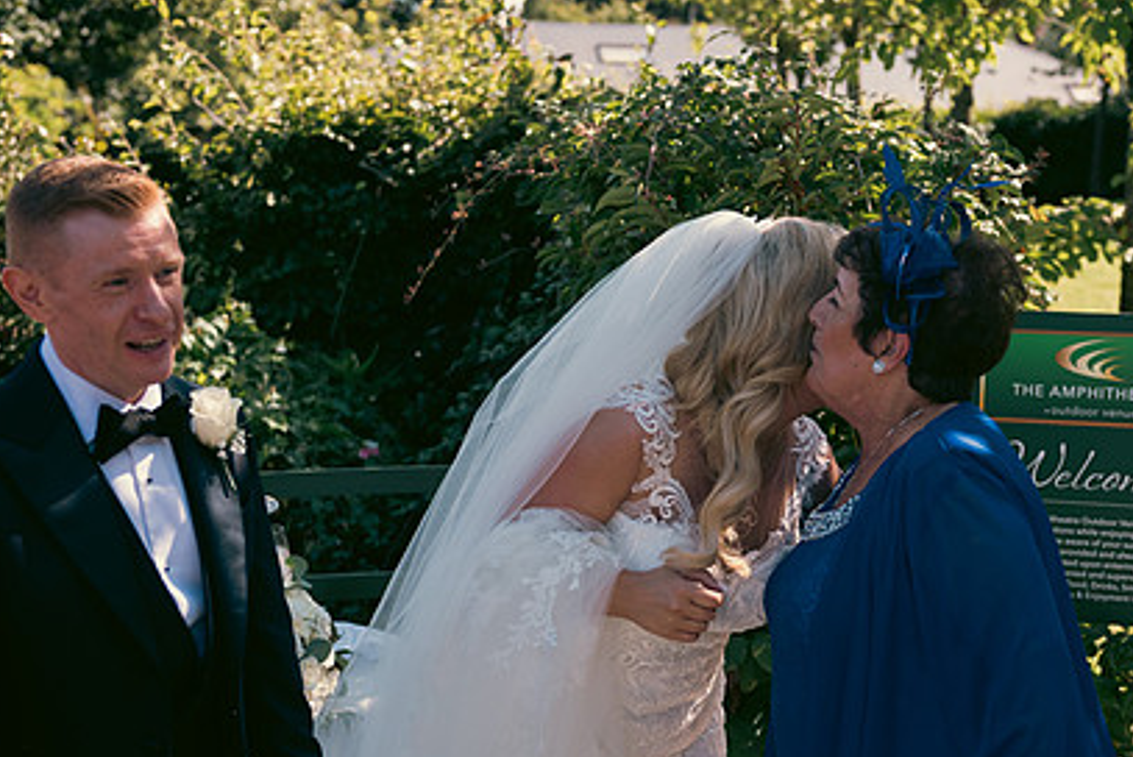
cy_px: 461
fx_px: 1795
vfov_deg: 23.8
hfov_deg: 34.9
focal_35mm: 57
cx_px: 696
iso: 250
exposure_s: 1/1250
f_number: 3.5
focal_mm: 40
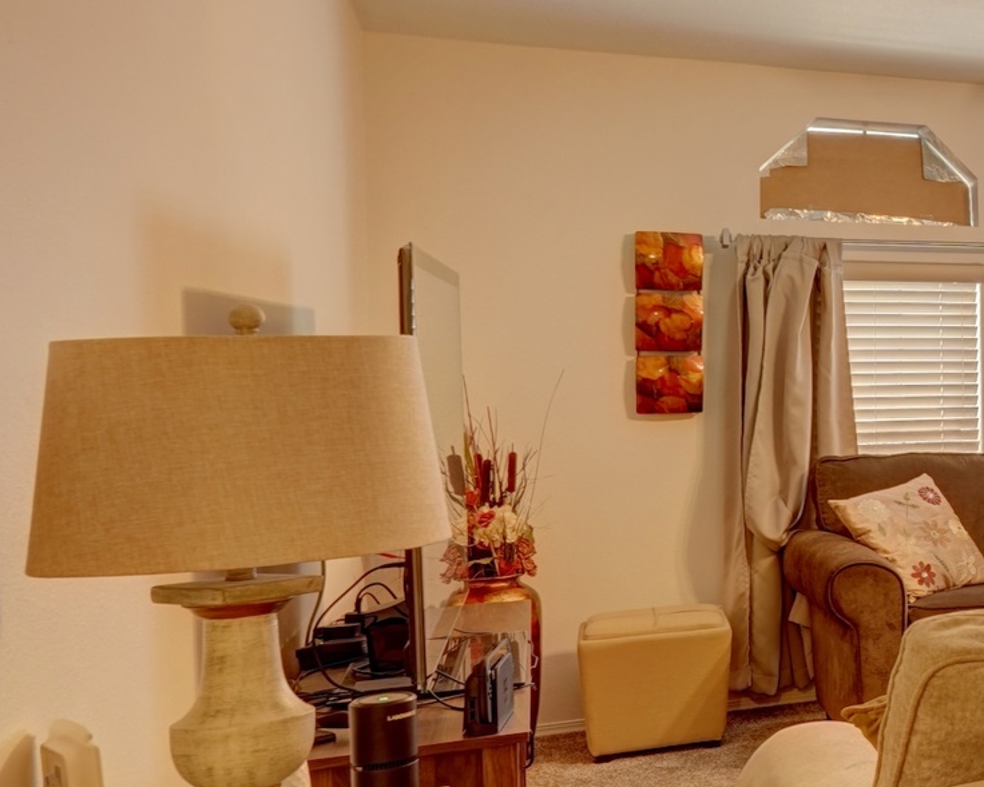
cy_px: 363
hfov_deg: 25.5
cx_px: 1540
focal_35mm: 51
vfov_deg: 29.7
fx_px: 1485
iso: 400
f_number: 8
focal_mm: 16
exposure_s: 1/5
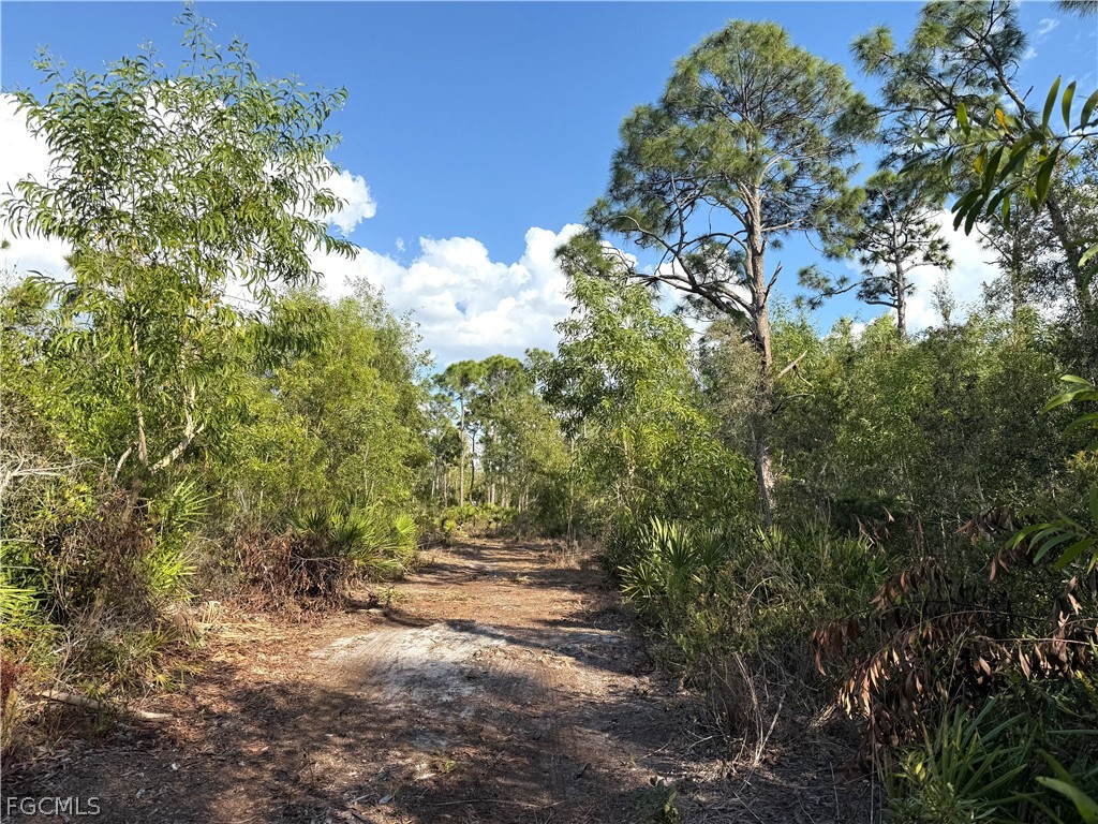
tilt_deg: +7.9
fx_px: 761
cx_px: 549
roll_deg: -1.5
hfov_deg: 71.6
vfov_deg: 56.8
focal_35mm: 24
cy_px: 412
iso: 80
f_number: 1.78
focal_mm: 6.76
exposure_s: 1/3425
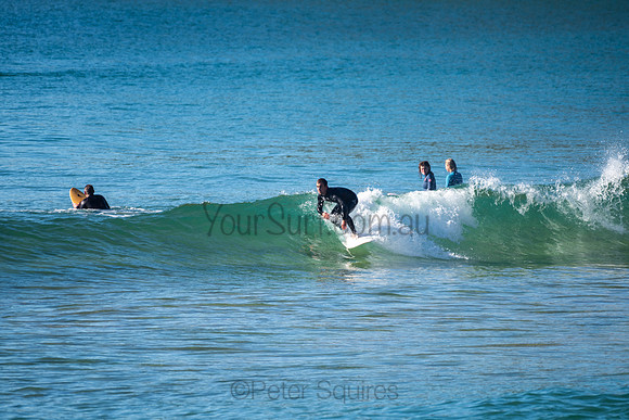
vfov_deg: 2.3
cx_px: 322
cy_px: 205
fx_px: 10460
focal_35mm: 599
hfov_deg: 3.4
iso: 31
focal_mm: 500
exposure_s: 1/320
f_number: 5.6
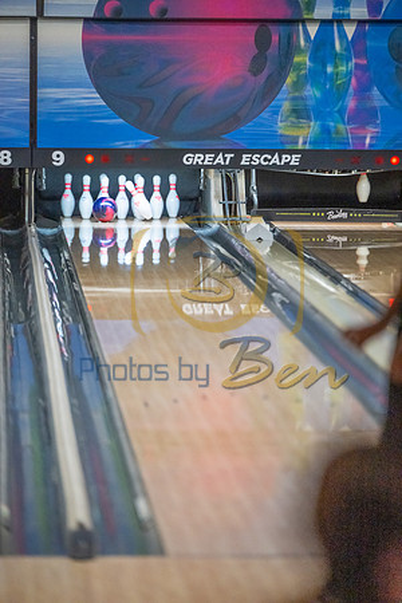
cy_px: 302
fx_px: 3350
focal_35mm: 200
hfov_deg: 6.9
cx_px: 201
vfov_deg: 10.3
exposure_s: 1/1000
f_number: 2.8
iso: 4000
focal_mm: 200
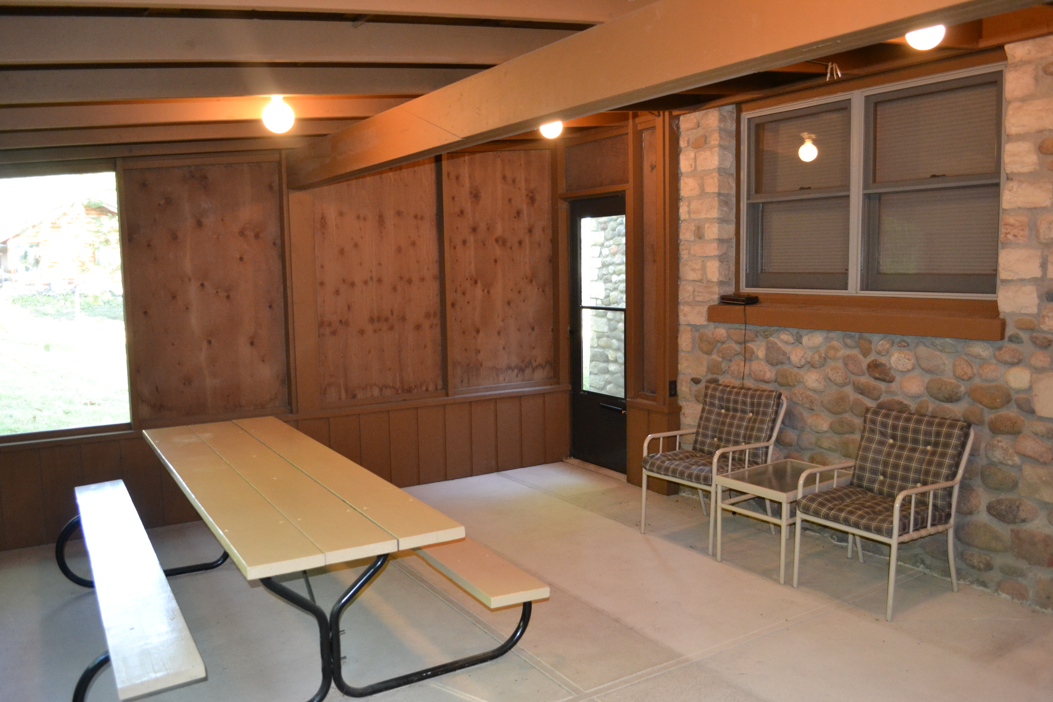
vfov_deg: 47.9
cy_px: 351
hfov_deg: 67.4
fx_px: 790
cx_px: 526
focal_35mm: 27
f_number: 3.5
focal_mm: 18
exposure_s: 1/60
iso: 2000
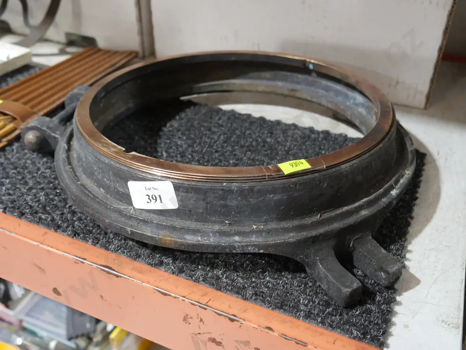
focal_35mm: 36
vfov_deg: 39.7
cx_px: 233
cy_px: 175
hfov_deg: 51.3
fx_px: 485
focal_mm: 18
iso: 1600
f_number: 4
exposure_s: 1/60
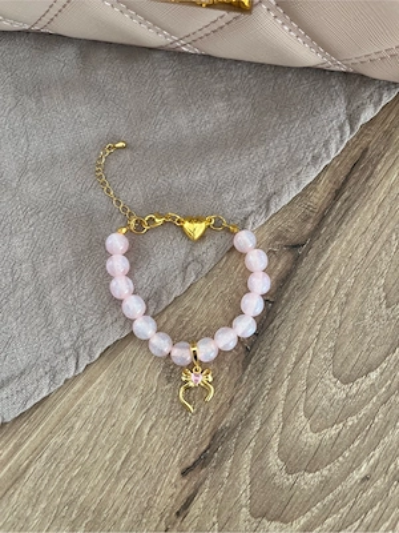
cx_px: 200
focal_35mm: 26
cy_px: 266
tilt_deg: -77.5
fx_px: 400
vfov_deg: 67.3
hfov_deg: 53.1
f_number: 1.6
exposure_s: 1/122
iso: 100
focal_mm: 5.1
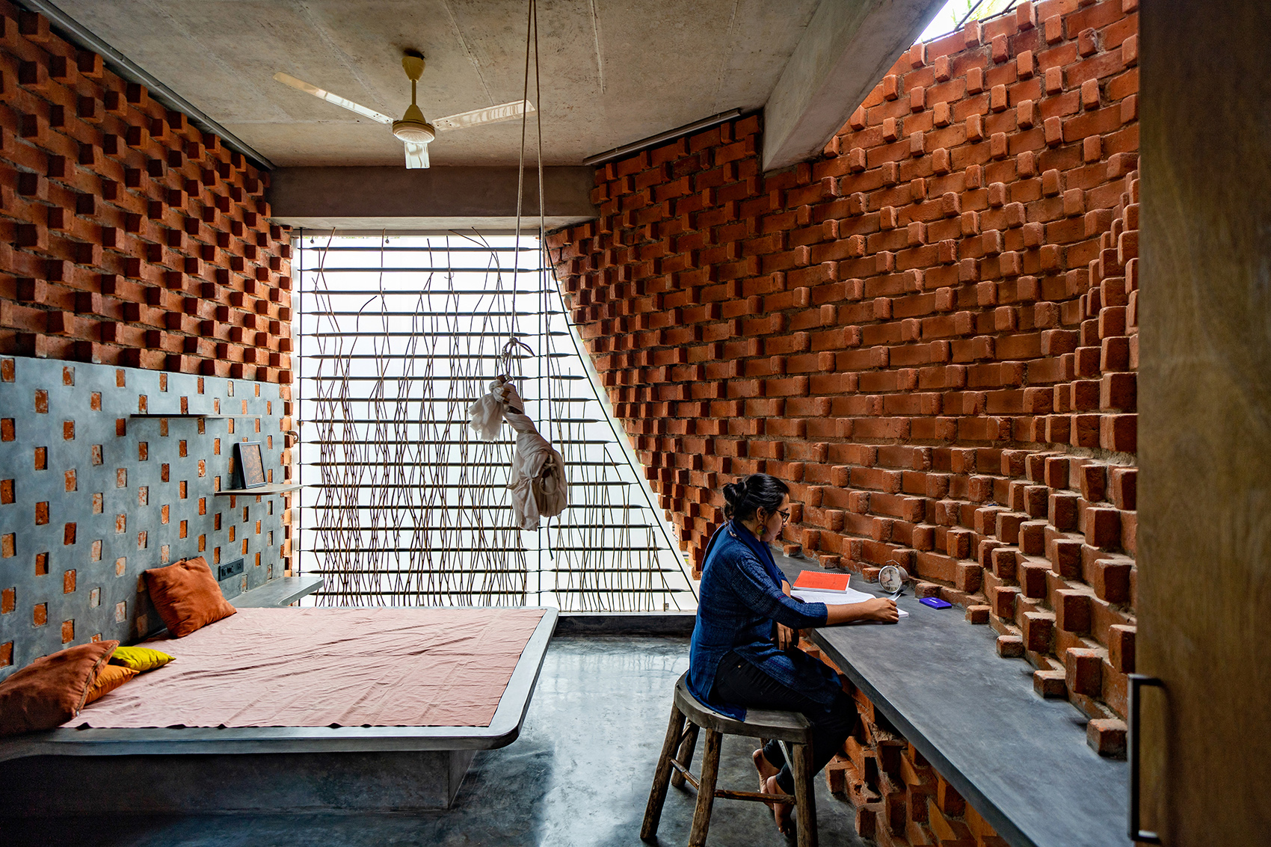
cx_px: 636
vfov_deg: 67.4
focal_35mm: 18
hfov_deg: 90.0
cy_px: 424
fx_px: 635
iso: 200
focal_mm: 18
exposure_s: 1/5
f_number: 2.8
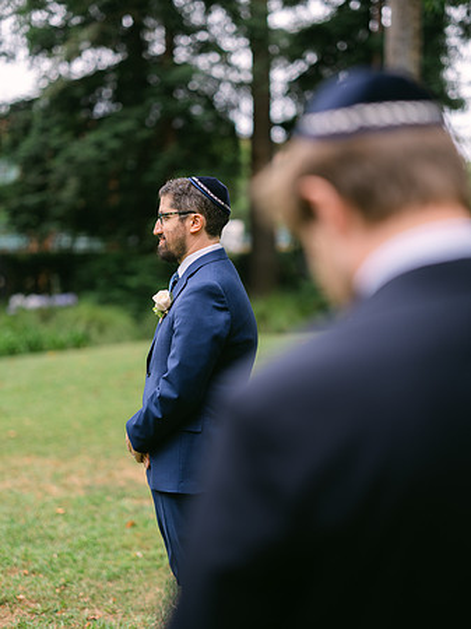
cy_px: 314
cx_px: 236
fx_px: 1144
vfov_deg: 30.7
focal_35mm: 63
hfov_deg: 23.3
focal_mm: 80
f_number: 1.7
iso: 160
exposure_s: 1/550
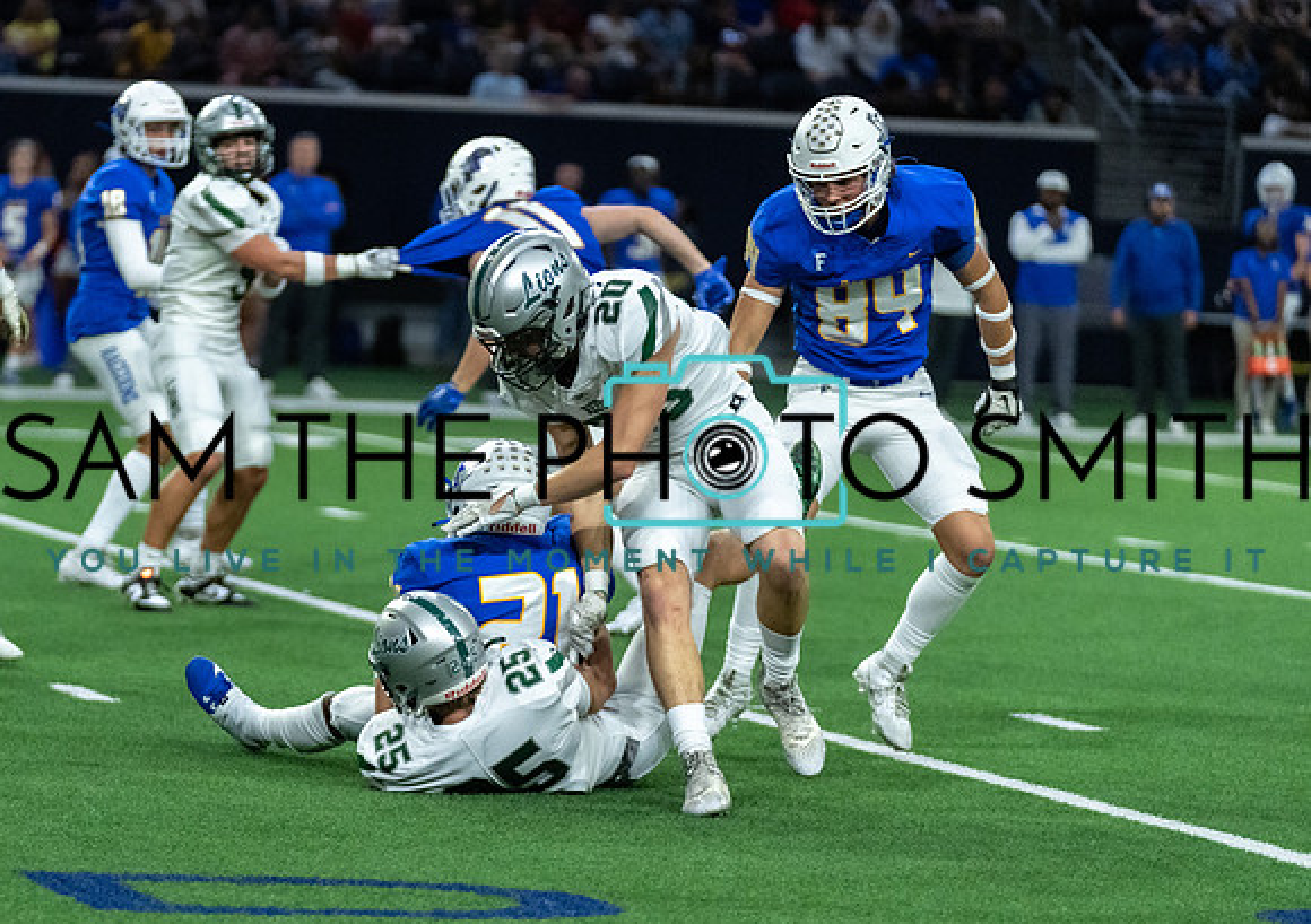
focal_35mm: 213
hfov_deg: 9.5
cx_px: 408
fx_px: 7915
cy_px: 588
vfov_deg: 6.7
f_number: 2.8
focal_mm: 147
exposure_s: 1/1250
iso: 5000
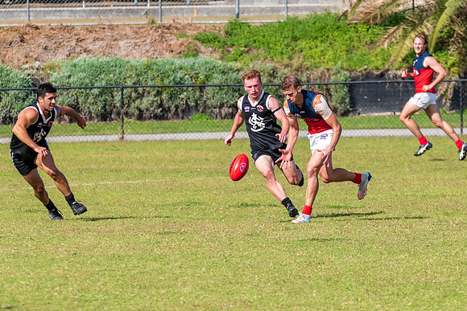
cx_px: 294
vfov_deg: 2.6
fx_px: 6843
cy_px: 140
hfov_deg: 3.9
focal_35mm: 527
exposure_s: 1/1600
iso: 800
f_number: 8
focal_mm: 260
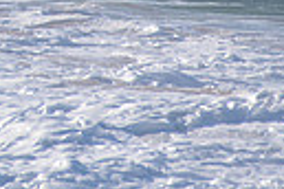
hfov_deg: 0.6
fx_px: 26576
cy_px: -230
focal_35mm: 3369
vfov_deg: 0.4
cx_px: -262
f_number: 5.6
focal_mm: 500
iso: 320
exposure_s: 1/2000
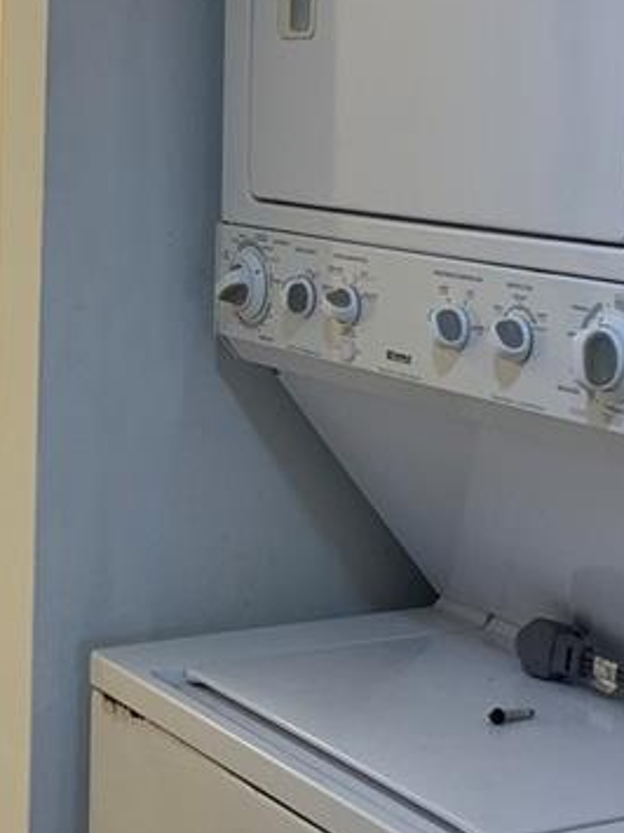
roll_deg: -1.3
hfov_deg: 16.6
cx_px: 113
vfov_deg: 22.3
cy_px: 378
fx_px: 2116
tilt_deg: -8.2
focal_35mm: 88
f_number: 1.8
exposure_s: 1/120
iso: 50
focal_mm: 4.25
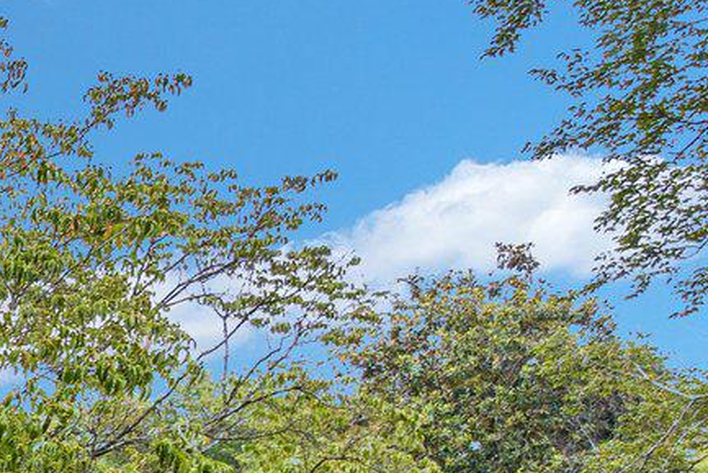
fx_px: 2321
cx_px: -953
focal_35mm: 118
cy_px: 801
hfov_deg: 13.3
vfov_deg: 11.0
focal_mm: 12.29
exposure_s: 1/200
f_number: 4
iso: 100
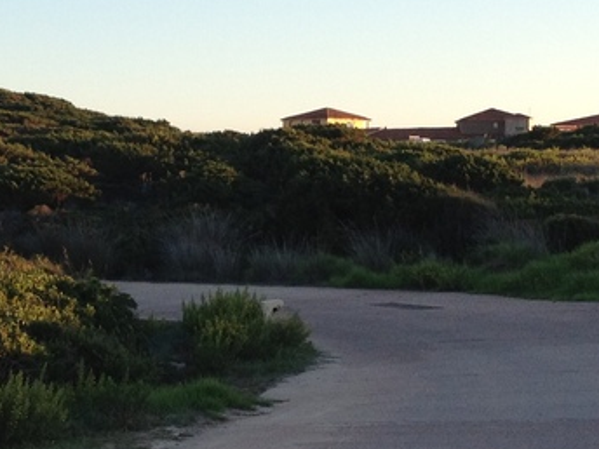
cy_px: 228
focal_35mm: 122
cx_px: 200
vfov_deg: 12.1
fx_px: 2111
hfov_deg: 16.1
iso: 64
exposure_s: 1/435
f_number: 2.4
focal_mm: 4.28
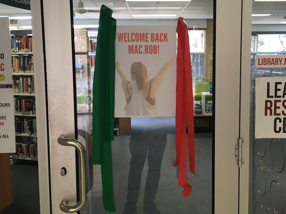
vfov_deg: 37.6
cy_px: 86
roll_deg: +1.6
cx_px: 169
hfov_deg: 48.7
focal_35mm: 38
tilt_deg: -5.3
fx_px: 314
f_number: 2.2
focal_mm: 4.15
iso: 64
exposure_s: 1/33
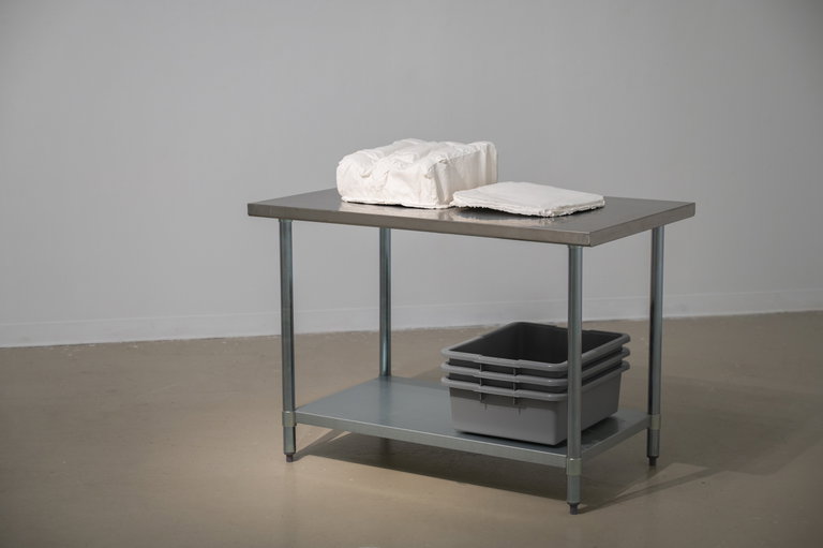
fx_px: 1599
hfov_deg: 28.9
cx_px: 412
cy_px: 274
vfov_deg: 19.4
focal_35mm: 70
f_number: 3.5
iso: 320
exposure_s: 1/60
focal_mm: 70
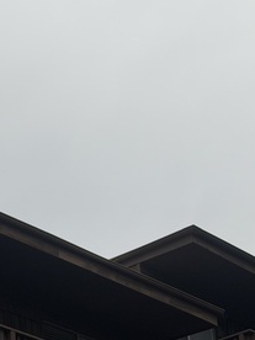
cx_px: 5
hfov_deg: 12.6
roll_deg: +1.4
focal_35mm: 116
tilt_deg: +30.3
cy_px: 140
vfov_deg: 17.0
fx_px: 1139
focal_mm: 6.76
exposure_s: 1/2865
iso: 64
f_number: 1.78
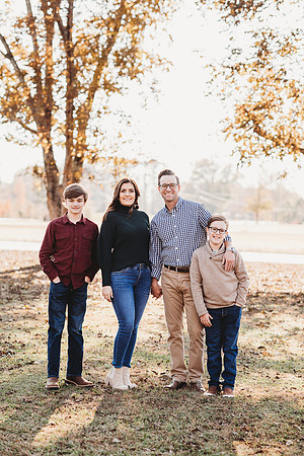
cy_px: 228
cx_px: 152
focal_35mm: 85
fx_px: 1077
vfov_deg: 23.9
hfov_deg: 16.1
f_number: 2.5
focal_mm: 85
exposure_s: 1/640
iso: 200
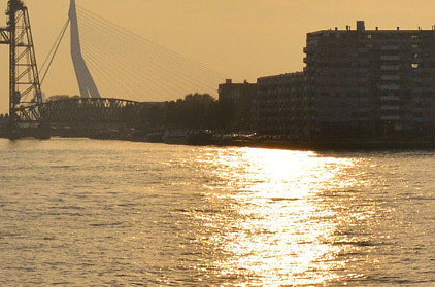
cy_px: 111
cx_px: 414
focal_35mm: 148
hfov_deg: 13.7
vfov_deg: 9.2
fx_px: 1784
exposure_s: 1/2000
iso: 640
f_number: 14
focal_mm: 26
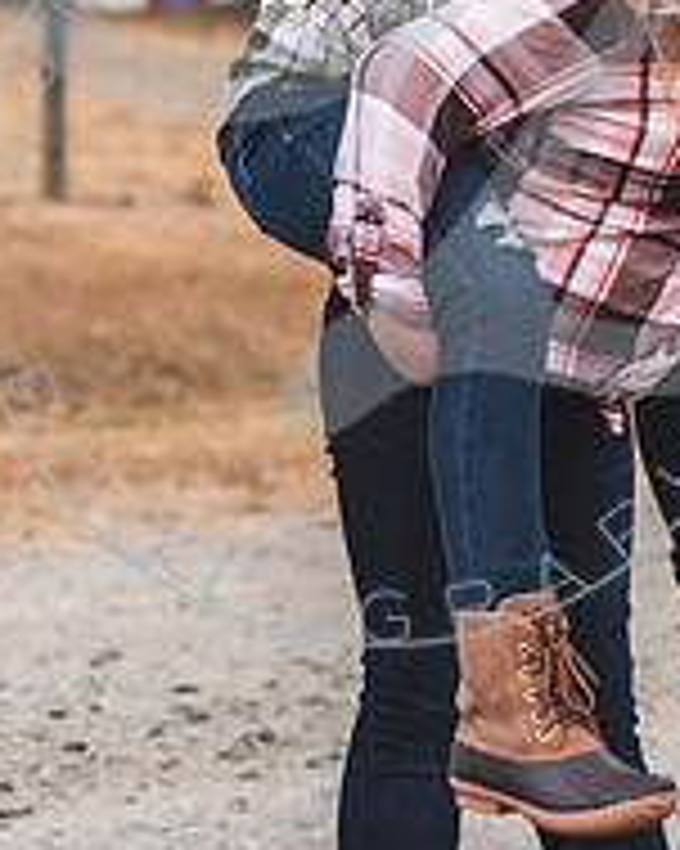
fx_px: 4784
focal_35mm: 190
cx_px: 585
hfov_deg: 8.1
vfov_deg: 10.0
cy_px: -112
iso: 500
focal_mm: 85
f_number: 4
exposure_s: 1/400
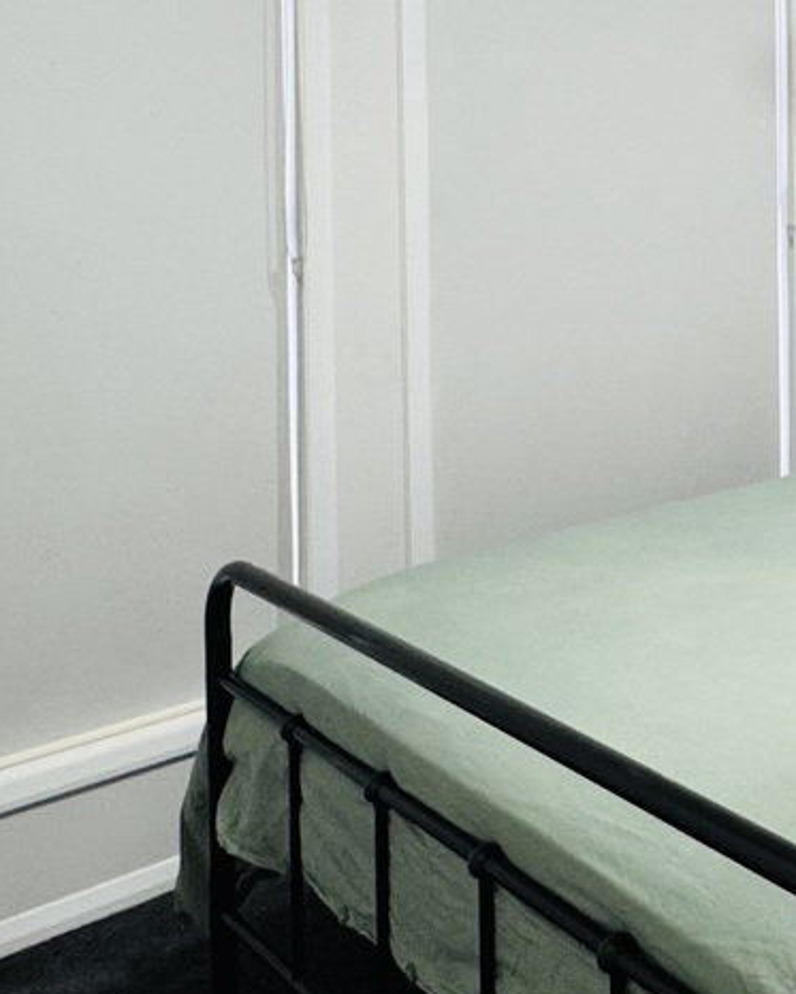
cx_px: 1118
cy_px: 176
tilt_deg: -0.6
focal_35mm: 44
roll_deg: +0.6
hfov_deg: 26.8
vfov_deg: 40.0
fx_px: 1295
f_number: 2.2
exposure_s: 1/50
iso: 160
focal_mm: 2.22
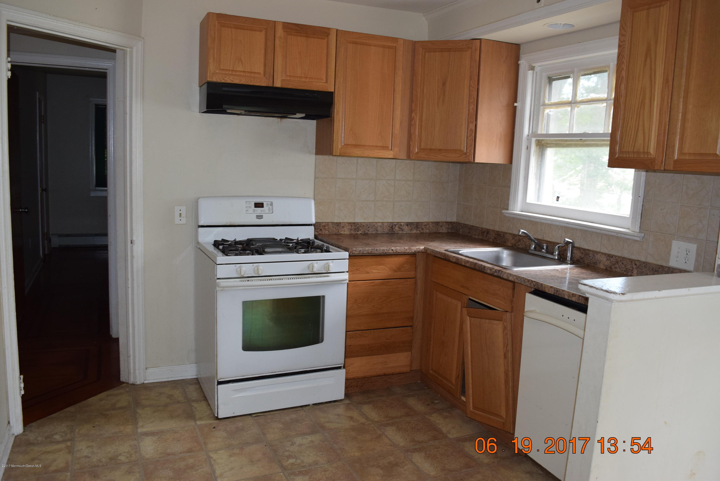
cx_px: 360
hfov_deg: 67.3
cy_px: 240
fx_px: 540
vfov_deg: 48.0
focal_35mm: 27
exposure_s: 1/125
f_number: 5.6
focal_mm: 18
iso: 800
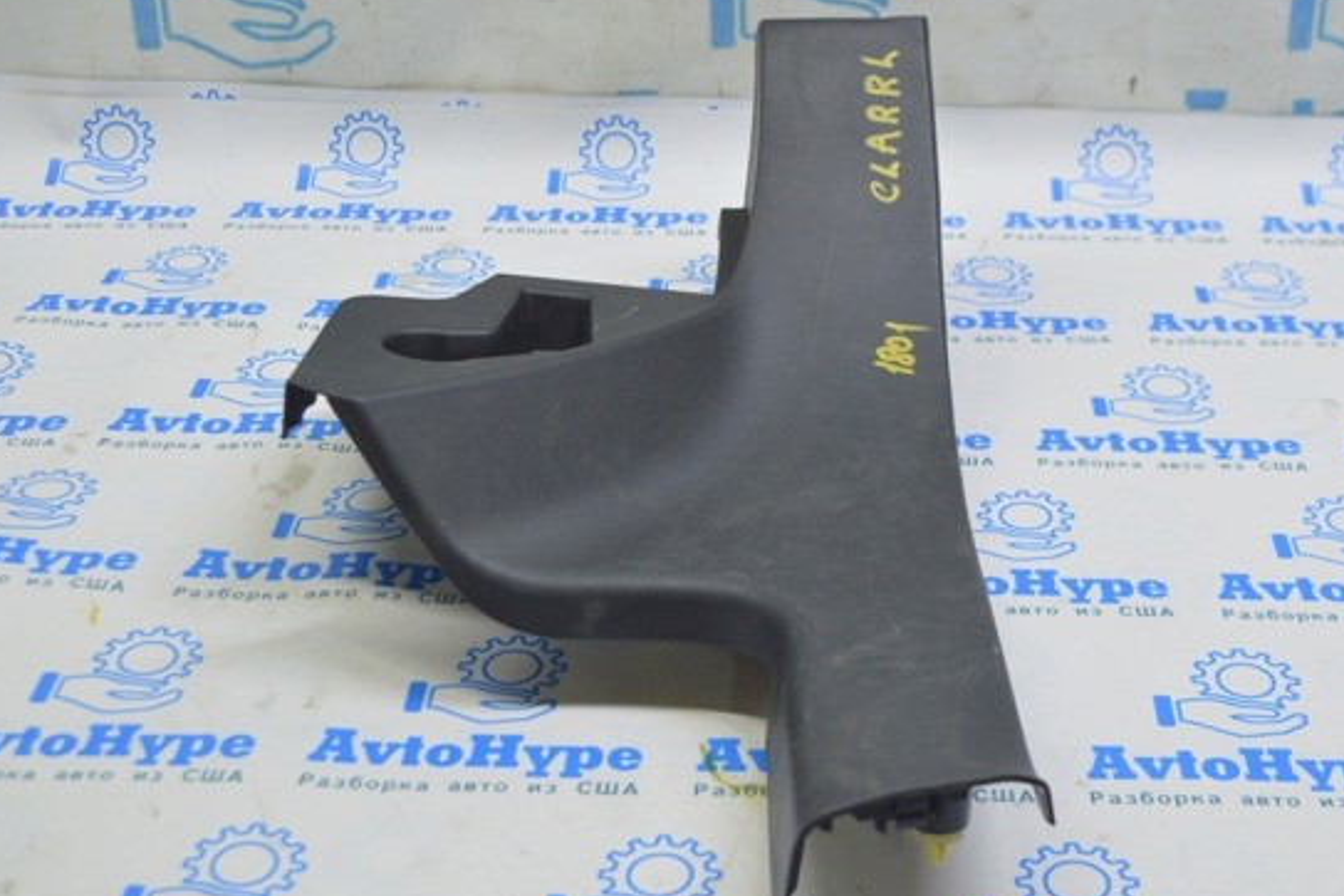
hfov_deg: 33.3
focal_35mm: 60
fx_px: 2240
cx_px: 777
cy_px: 410
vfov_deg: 22.6
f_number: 5.6
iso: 400
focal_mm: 34
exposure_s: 1/25
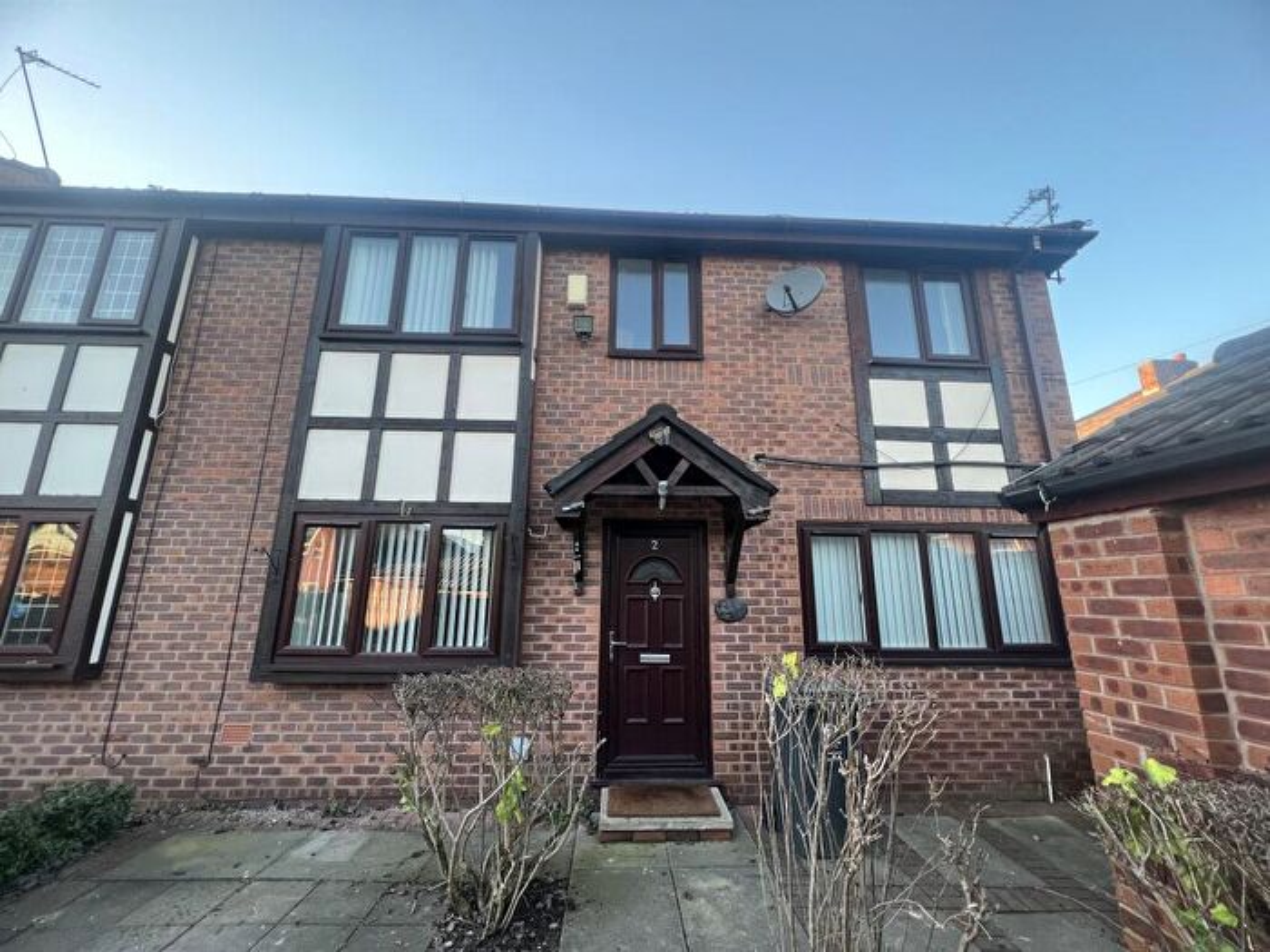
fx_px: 477
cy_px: 476
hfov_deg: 106.2
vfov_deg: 89.9
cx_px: 635
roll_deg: -0.9
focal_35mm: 13
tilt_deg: +12.2
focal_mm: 1.57
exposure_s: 1/99
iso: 64
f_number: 1.8
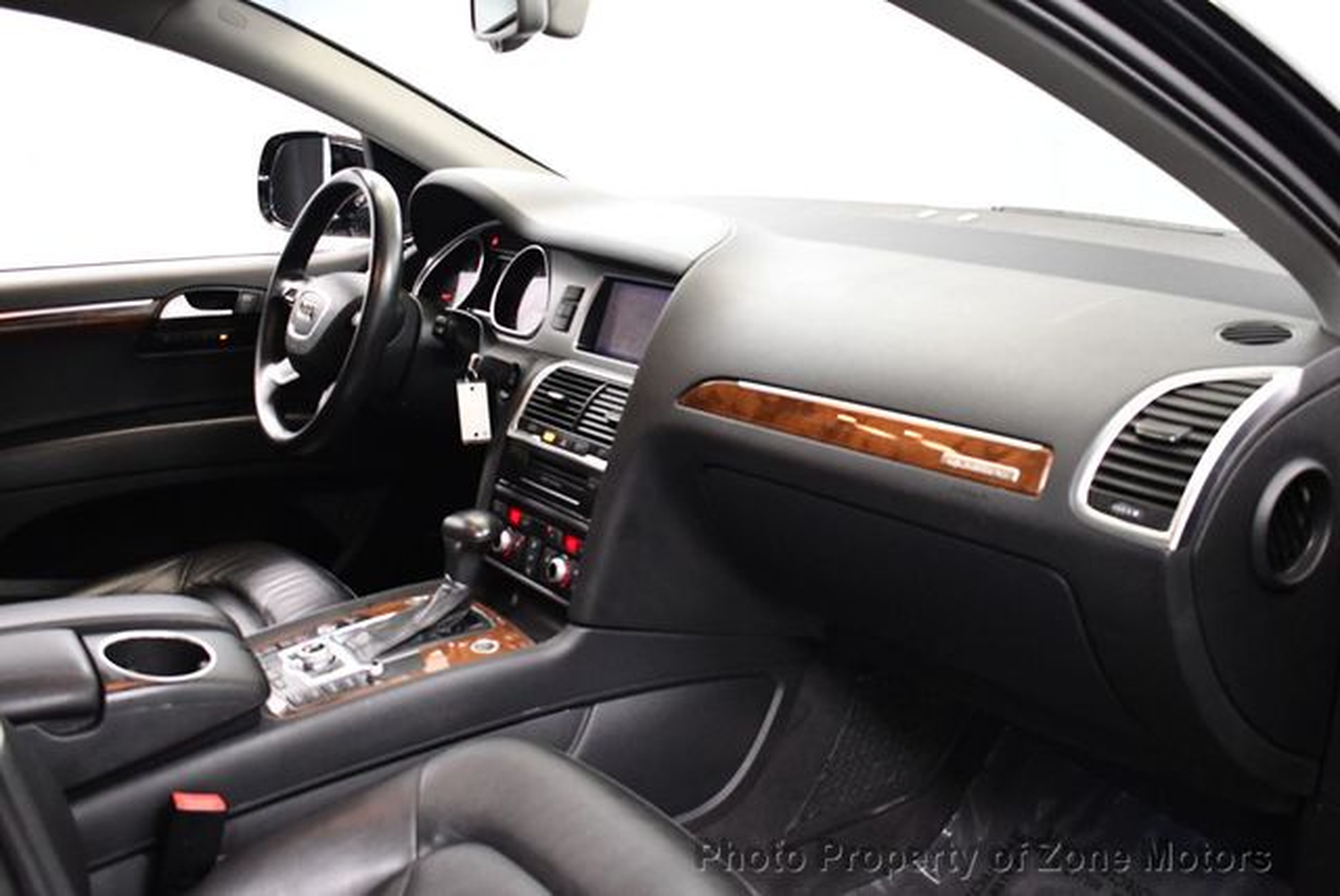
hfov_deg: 53.1
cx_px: 670
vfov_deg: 36.9
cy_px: 448
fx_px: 1341
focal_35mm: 36
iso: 3200
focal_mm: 18
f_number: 3.5
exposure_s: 1/80
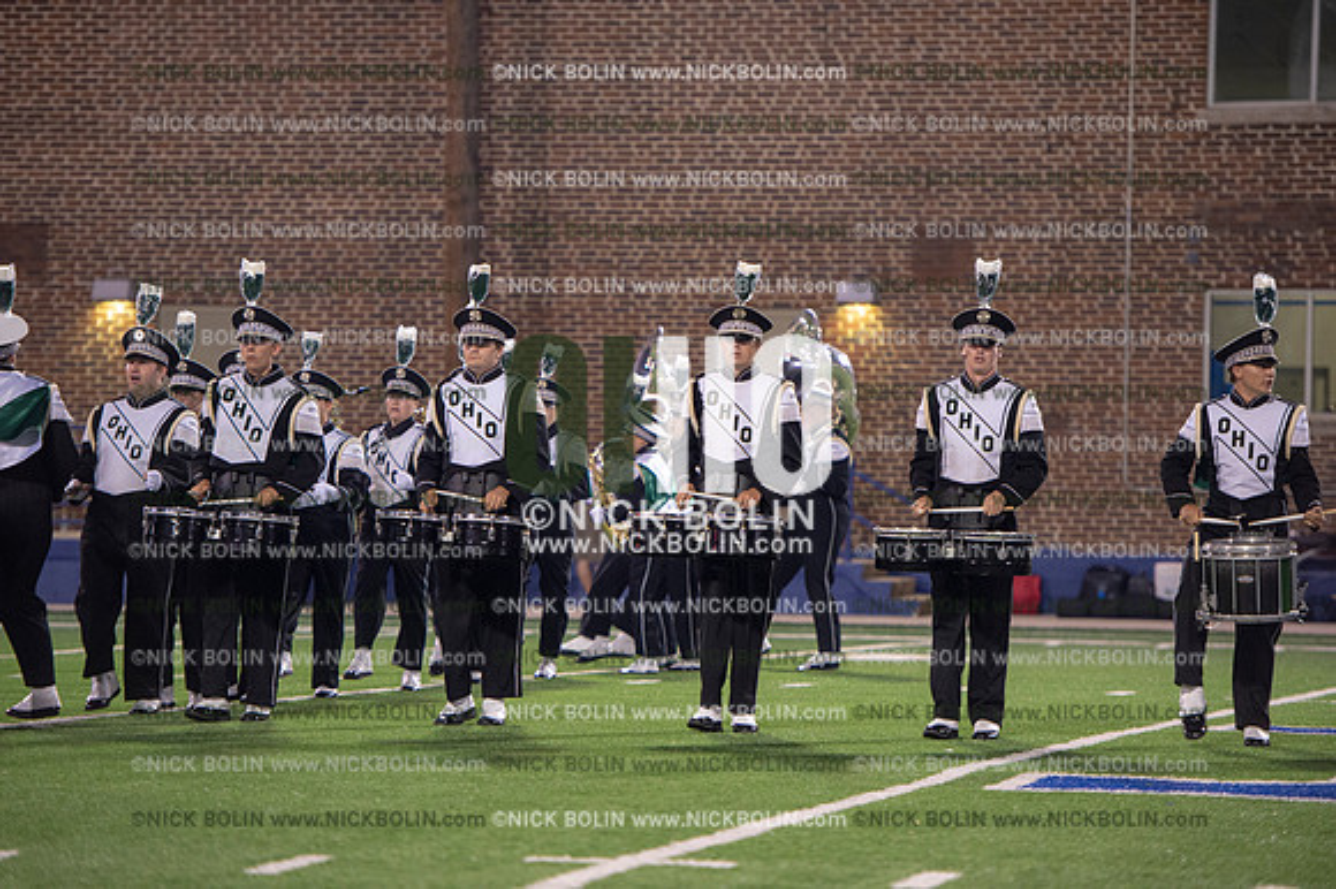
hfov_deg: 12.8
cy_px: 444
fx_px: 5934
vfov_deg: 8.6
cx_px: 668
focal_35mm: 160
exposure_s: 1/200
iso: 2500
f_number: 2.8
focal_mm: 160
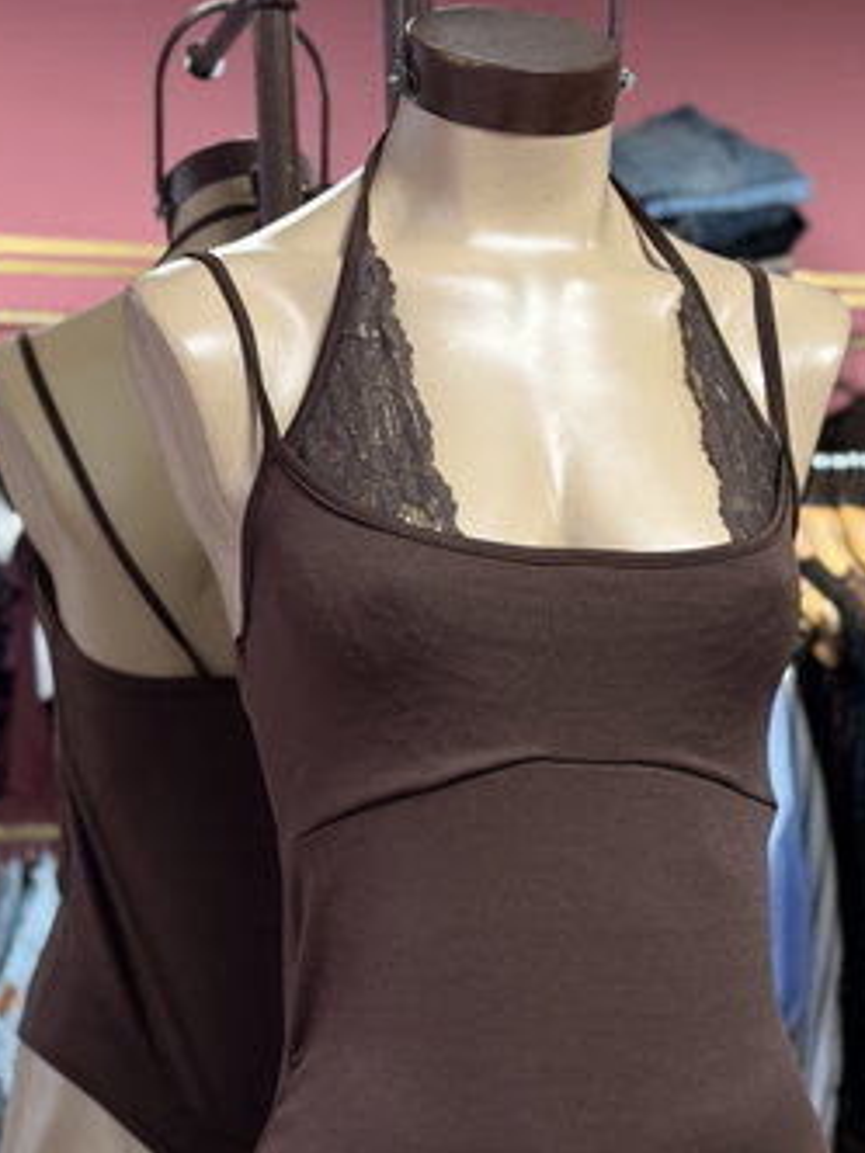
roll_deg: +0.0
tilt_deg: -4.4
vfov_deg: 25.2
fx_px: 2565
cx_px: 476
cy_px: 748
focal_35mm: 77
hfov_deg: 19.1
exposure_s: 1/60
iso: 125
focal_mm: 6.76
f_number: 1.78
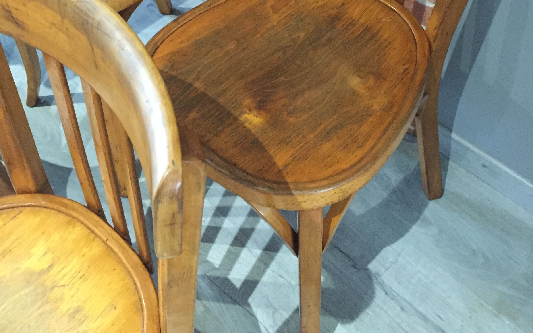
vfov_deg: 29.0
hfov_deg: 47.2
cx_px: 271
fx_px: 610
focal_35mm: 42
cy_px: 20
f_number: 2.2
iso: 400
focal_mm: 4.15
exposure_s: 1/17
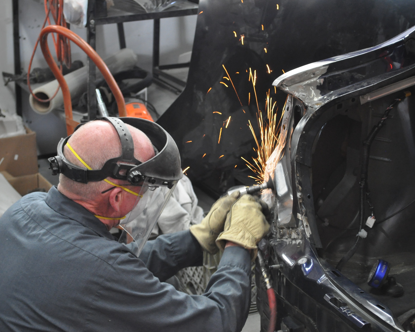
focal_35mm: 82
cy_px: 166
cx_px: 207
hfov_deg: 23.3
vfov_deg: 18.7
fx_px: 1007
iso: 1600
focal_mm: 48
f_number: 5.3
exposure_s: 1/25
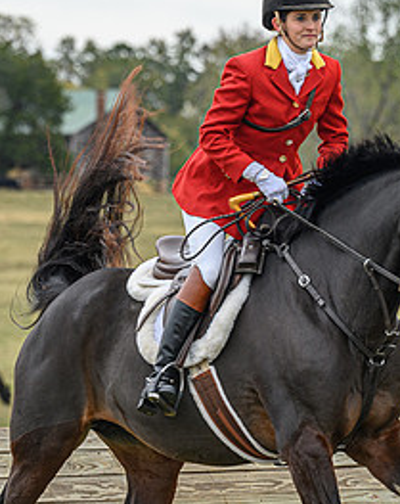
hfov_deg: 4.8
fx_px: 4755
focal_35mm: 320
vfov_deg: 6.0
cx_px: 211
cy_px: 447
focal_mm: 120
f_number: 3.5
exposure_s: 1/640
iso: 500
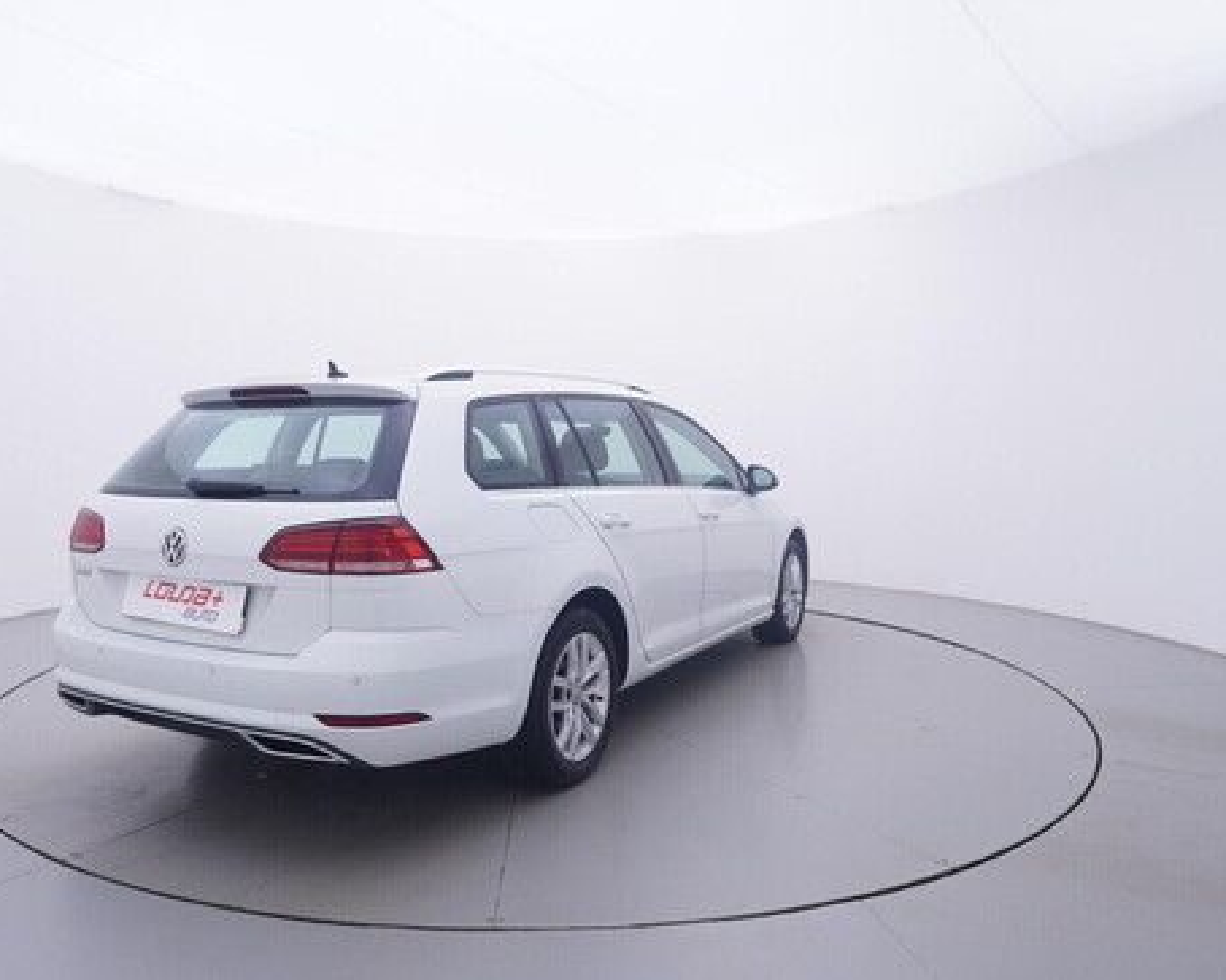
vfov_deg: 55.7
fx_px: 928
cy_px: 490
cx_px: 555
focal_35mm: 26
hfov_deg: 66.8
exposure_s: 1/80
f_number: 5
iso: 200
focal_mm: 15
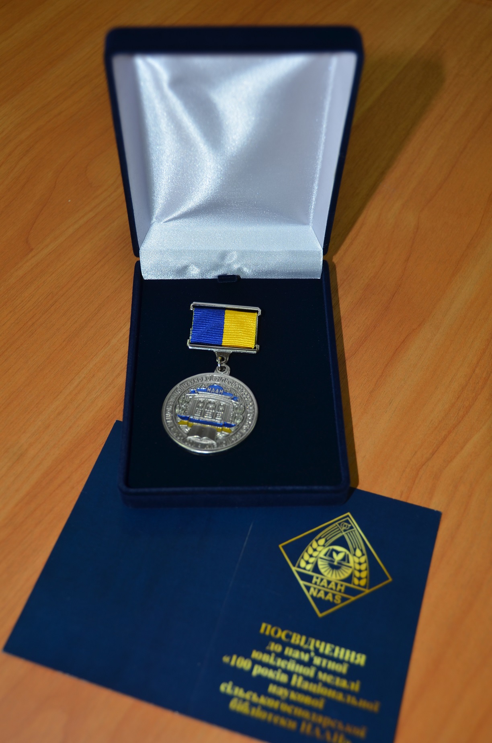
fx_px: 865
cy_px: 372
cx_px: 246
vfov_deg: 46.5
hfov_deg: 31.8
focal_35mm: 42
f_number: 4
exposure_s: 1/60
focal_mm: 28
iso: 100
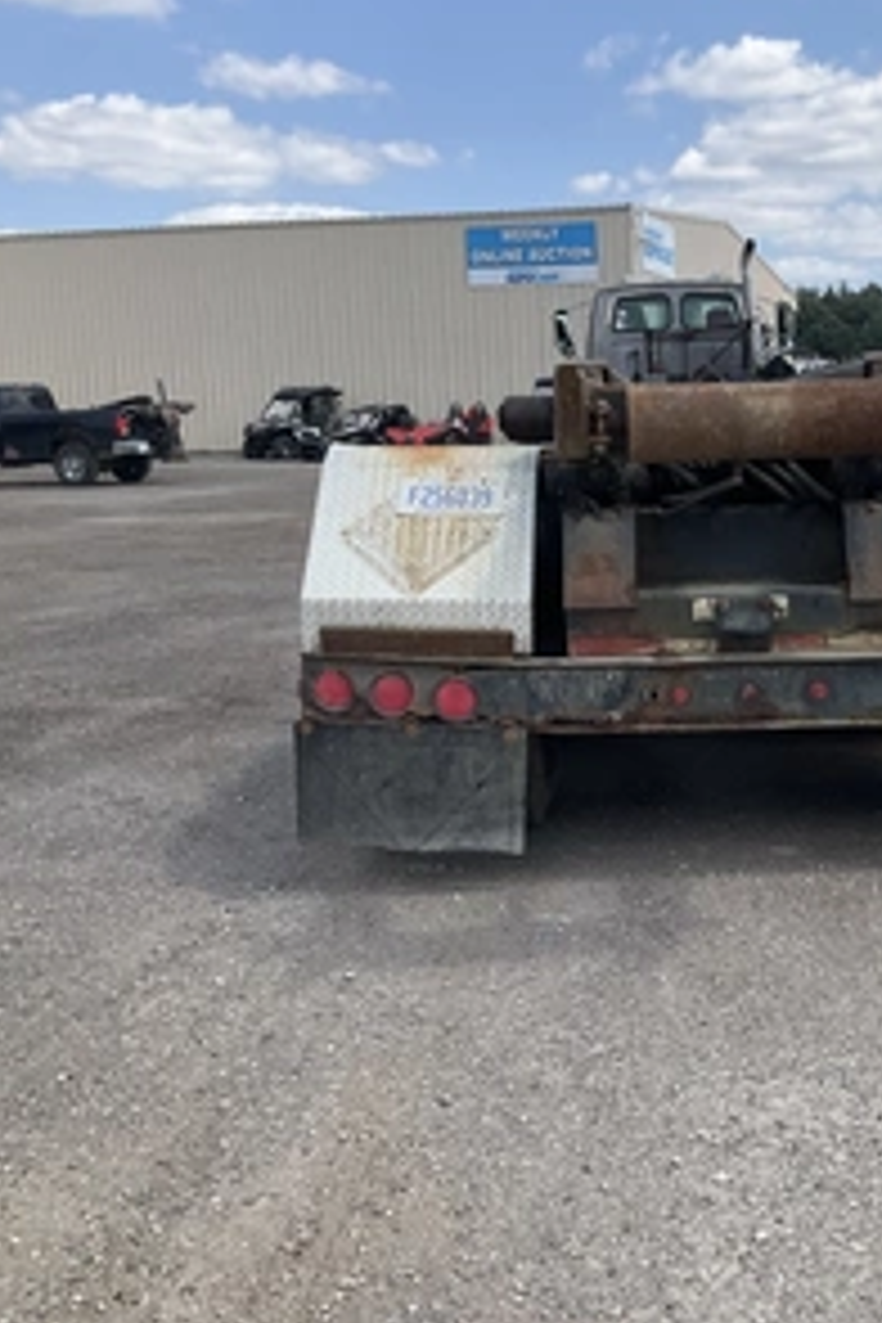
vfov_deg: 47.4
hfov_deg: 31.7
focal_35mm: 41
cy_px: 652
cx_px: 711
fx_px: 1507
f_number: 1.8
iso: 25
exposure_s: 1/1250
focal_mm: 3
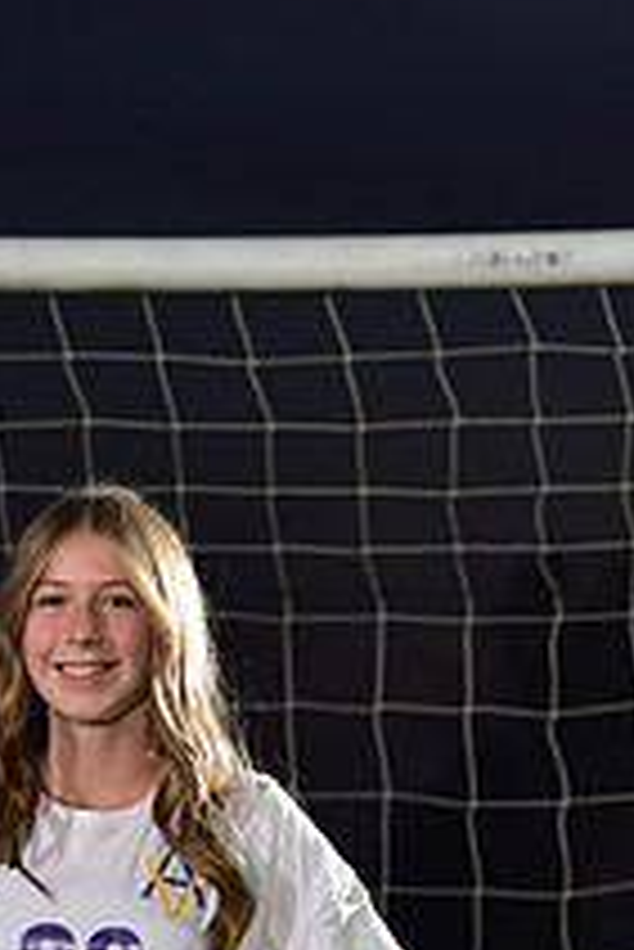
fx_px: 8122
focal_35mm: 308
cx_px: -2
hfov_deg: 4.5
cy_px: 1162
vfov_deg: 6.6
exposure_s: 1/200
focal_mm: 112
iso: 1250
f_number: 5
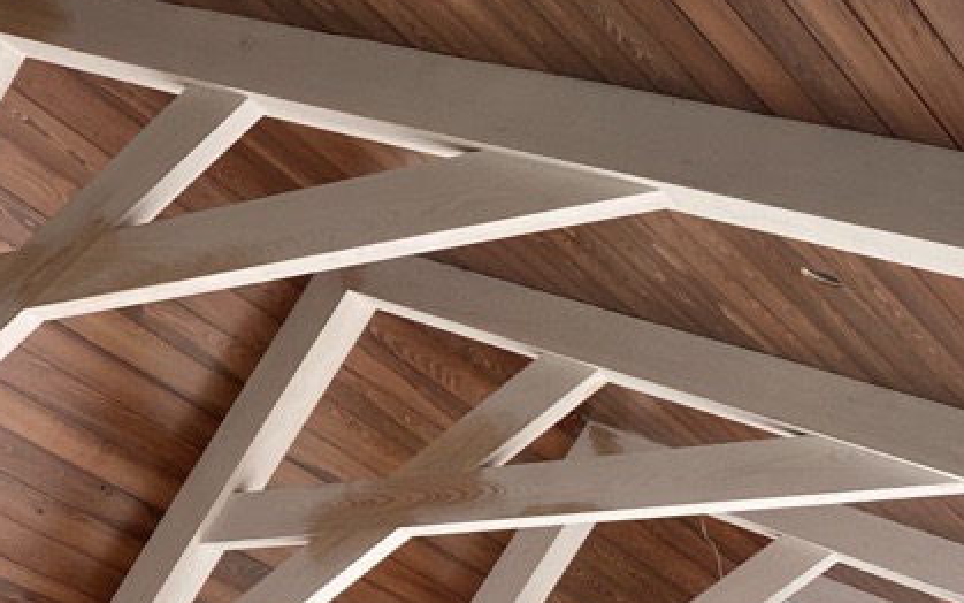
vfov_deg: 16.3
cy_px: 562
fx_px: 2076
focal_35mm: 79
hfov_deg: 25.0
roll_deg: +5.6
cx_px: 28
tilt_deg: +26.9
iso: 32
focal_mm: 4.25
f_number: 1.8
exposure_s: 1/185
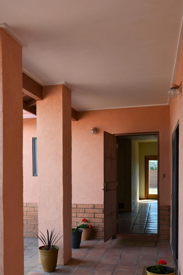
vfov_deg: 49.1
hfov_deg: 34.3
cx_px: 72
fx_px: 295
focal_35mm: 39
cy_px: 182
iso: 400
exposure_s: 1/100
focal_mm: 19
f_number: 9
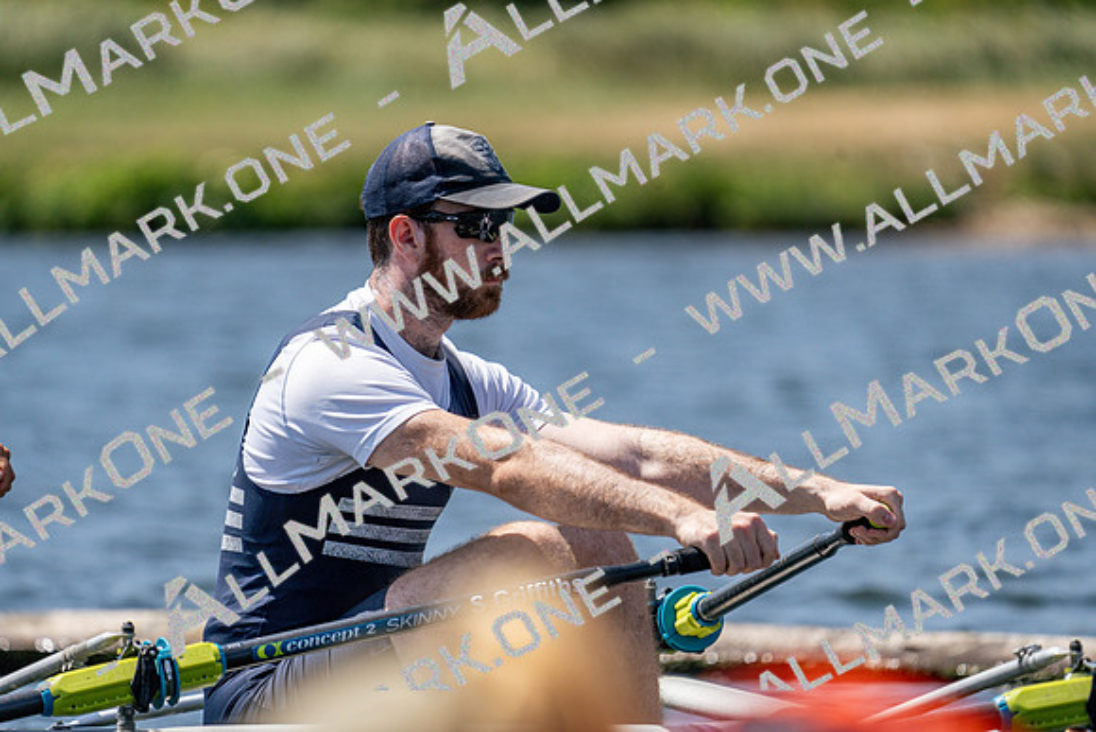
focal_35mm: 500
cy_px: 366
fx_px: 15225
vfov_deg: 2.8
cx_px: 548
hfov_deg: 4.1
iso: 250
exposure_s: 1/2000
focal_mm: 500
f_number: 6.3
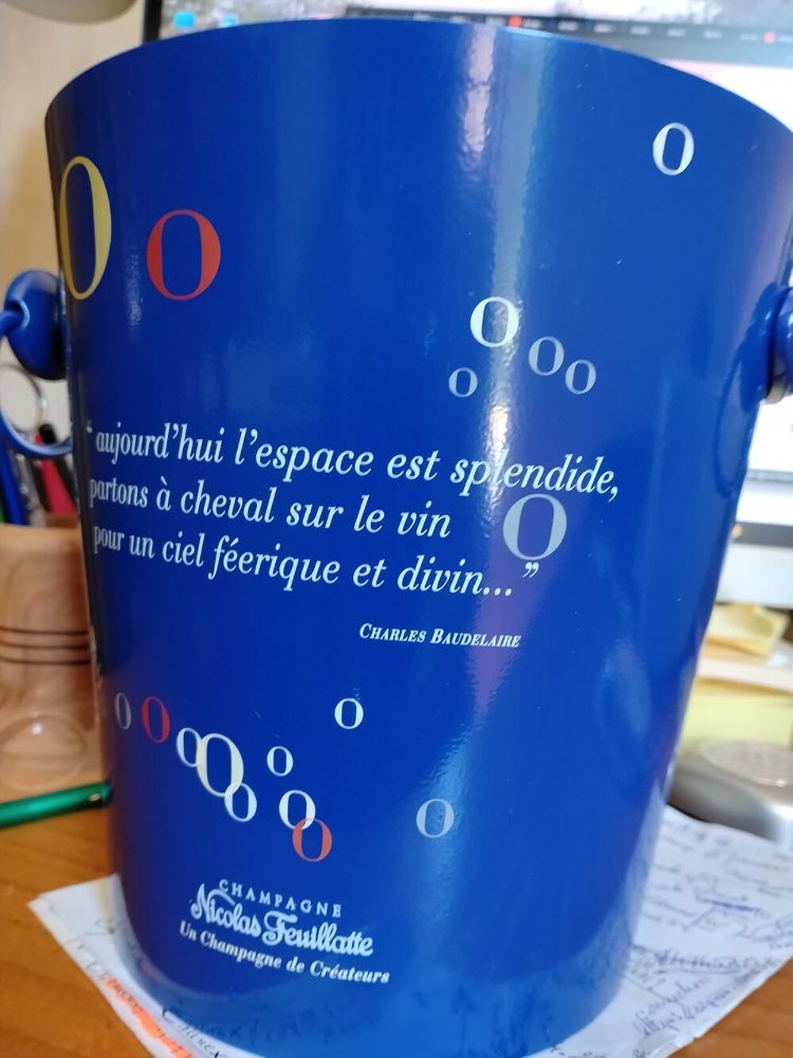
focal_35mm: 27
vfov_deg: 65.3
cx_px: 396
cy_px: 529
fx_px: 825
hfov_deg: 51.4
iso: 931
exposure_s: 1/33.3
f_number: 1.8
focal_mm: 4.05
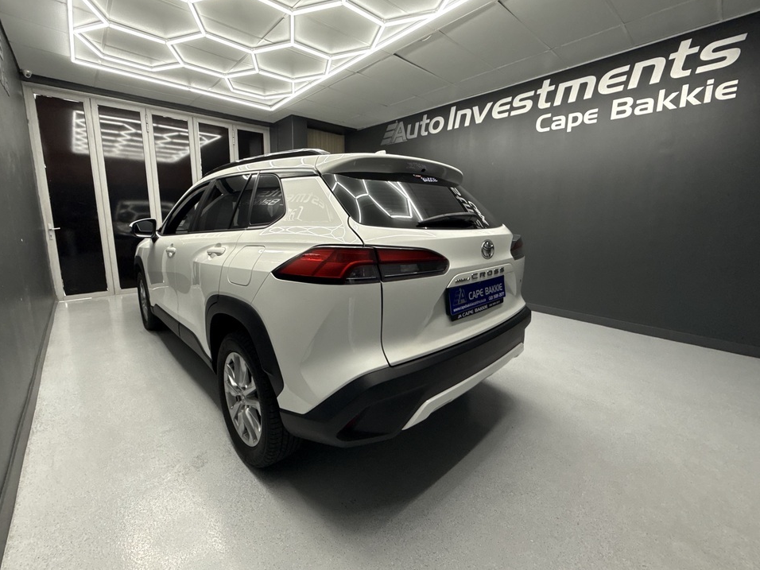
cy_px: 272
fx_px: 329
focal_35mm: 15
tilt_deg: -10.1
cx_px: 359
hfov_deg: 98.1
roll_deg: -0.3
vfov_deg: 81.7
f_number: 2.2
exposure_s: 1/100
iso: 160
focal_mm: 2.22
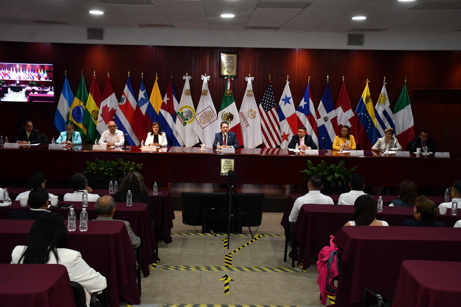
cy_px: 154
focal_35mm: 40
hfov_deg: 48.5
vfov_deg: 33.4
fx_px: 512
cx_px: 230
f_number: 5.6
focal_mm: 27
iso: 1000
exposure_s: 1/100
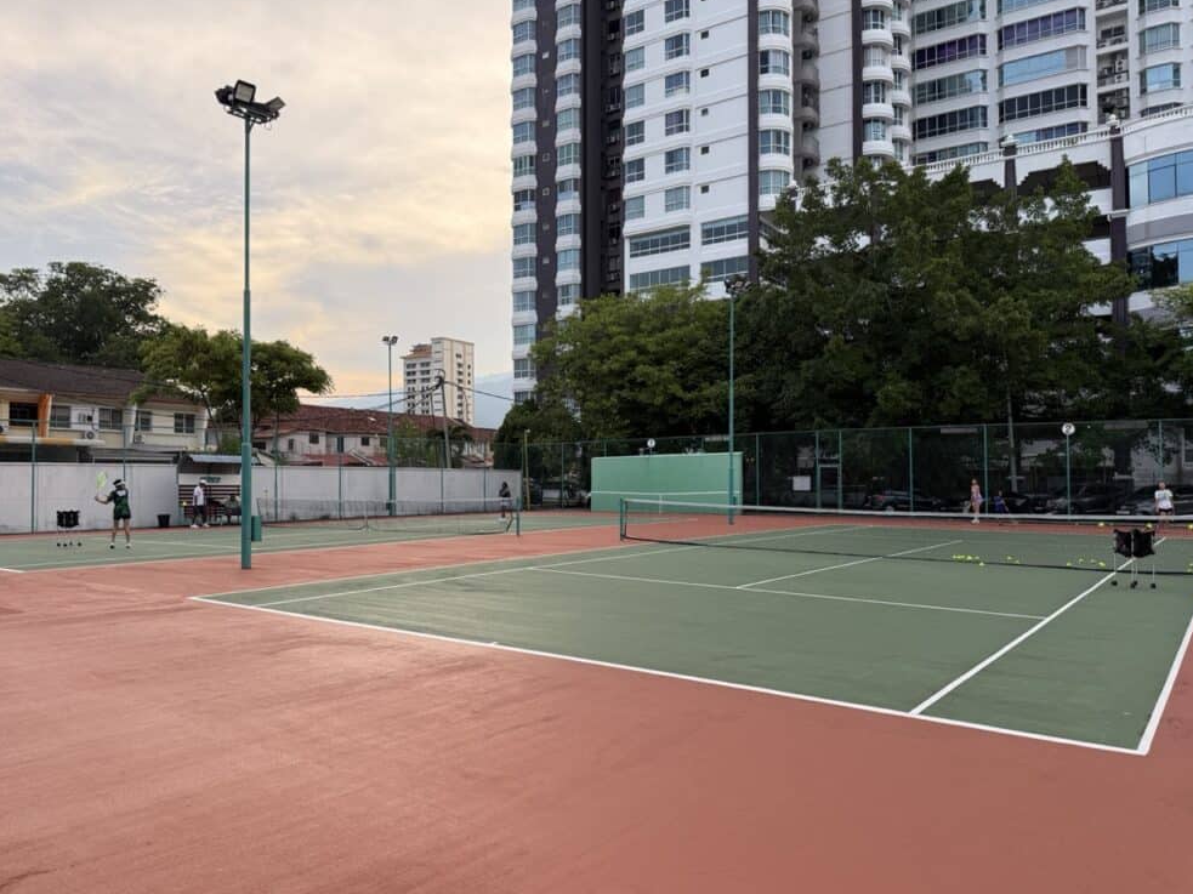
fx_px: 861
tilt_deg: +1.4
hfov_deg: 69.4
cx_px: 581
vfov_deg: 54.9
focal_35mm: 25
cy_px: 457
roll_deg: +0.5
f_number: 1.78
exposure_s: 1/654
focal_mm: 6.76
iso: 100
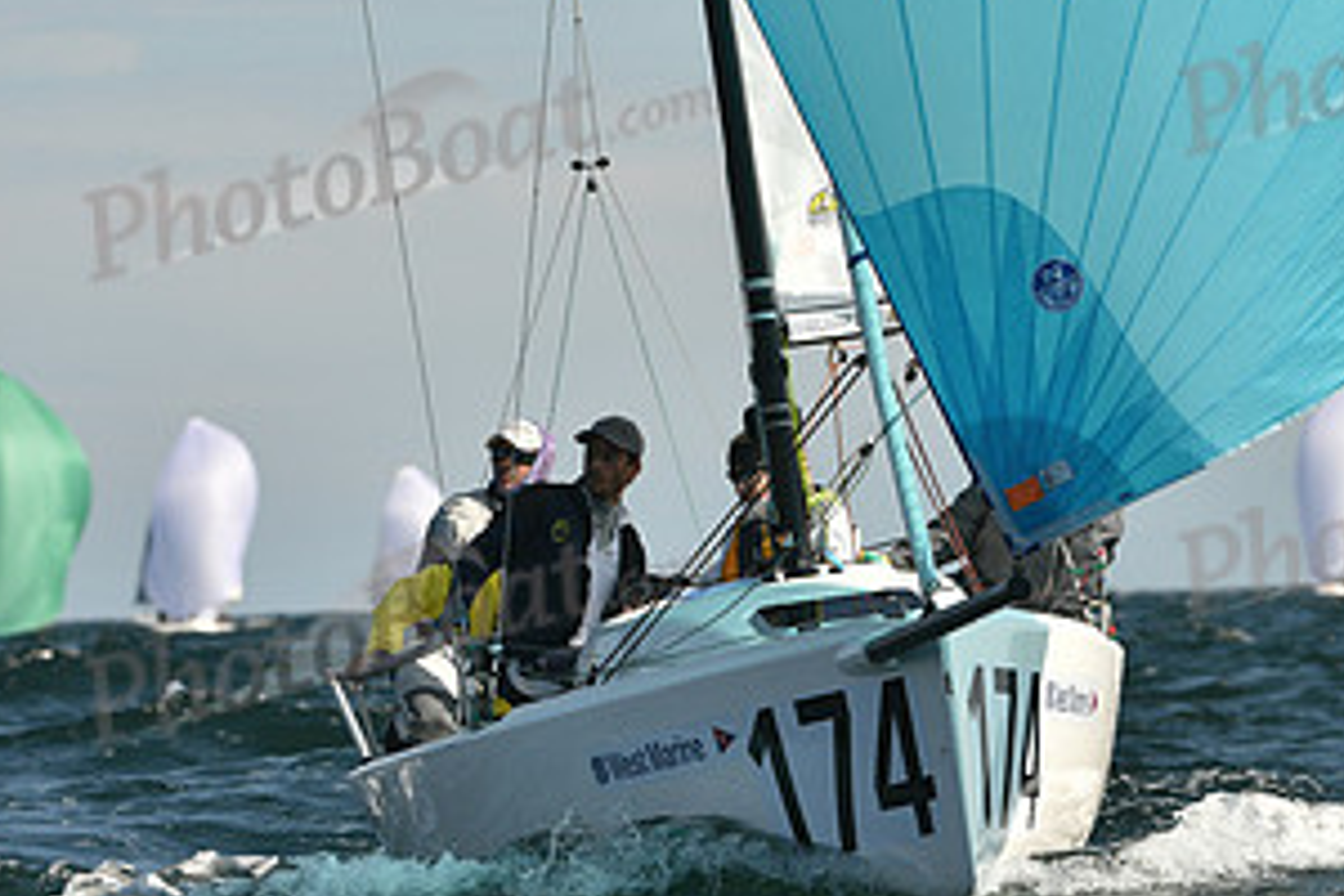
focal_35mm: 484
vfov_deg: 2.8
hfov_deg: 4.3
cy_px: 334
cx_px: 950
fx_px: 18068
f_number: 7.1
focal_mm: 250
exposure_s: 1/1250
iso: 250
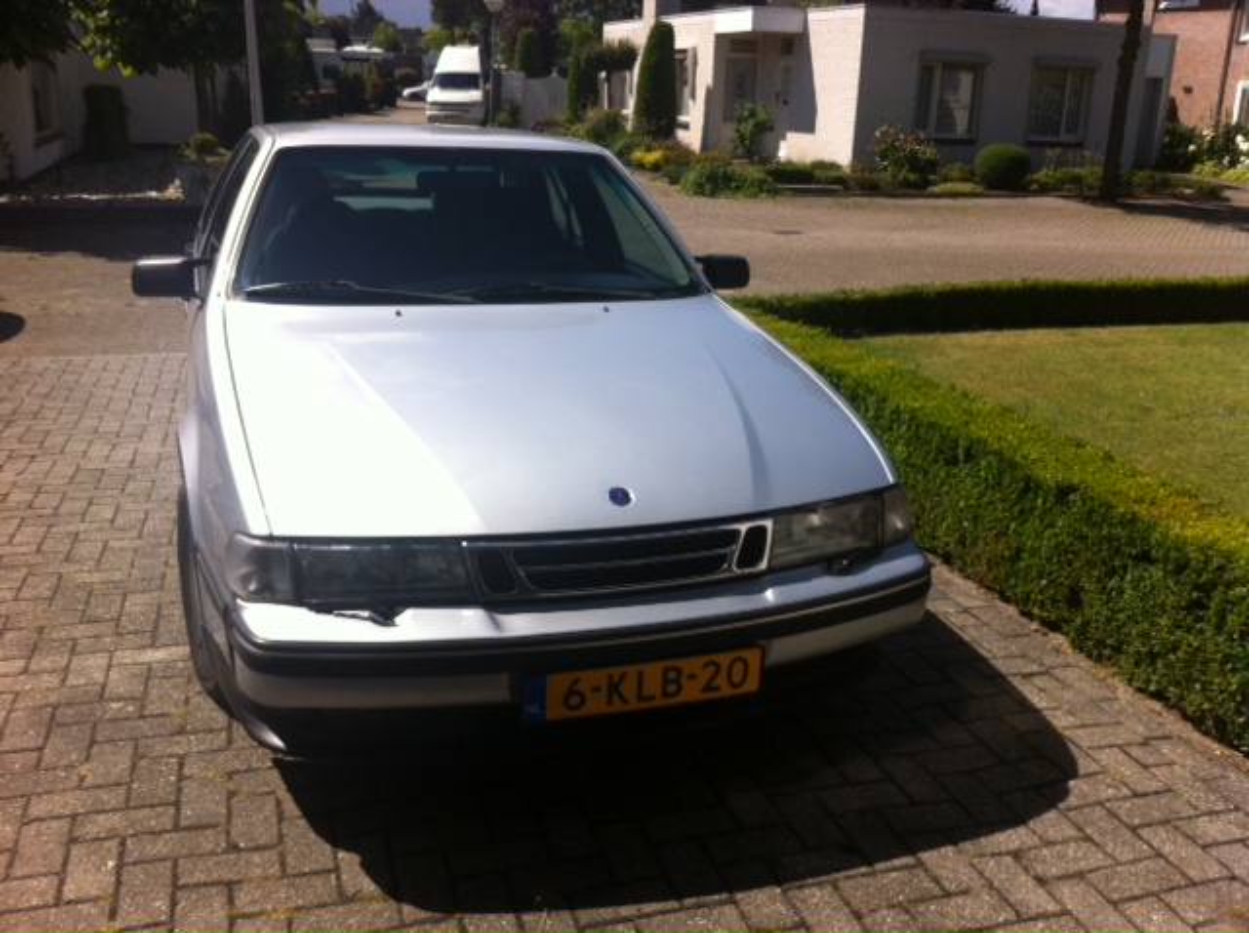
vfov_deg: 40.6
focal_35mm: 35
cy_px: 466
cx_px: 624
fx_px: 1261
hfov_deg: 52.7
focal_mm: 3.85
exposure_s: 1/1371
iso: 80
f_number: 2.8
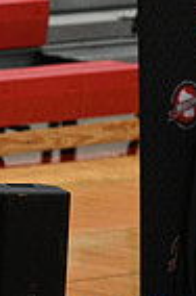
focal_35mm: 820
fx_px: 6729
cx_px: -336
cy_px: 214
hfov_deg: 1.7
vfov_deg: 2.5
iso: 4000
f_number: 3.5
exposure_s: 1/400
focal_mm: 200
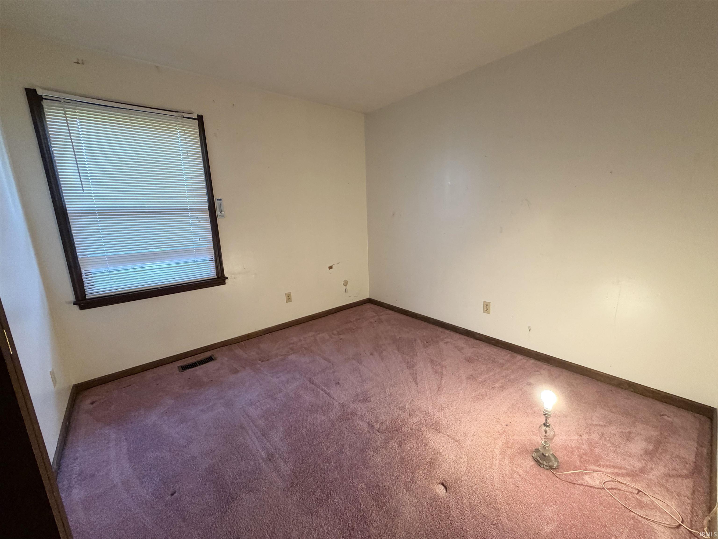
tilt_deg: -11.9
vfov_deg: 85.7
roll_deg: +0.3
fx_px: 290
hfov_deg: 102.1
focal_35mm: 14
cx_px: 359
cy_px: 270
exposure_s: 1/60
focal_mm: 2.22
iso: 320
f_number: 2.2
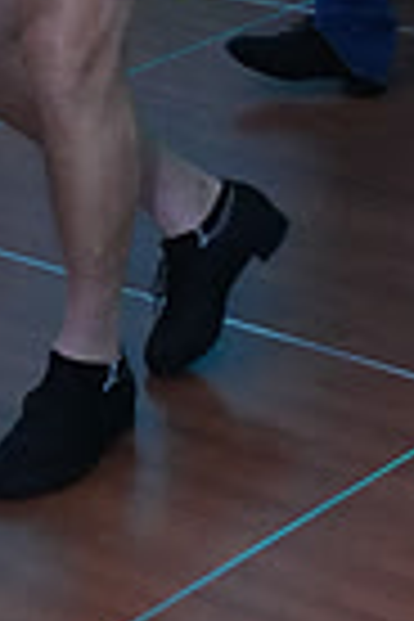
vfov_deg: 13.1
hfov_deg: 9.0
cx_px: -38
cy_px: -212
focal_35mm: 151
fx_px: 2605
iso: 8000
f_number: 4
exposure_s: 1/200
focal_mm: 36
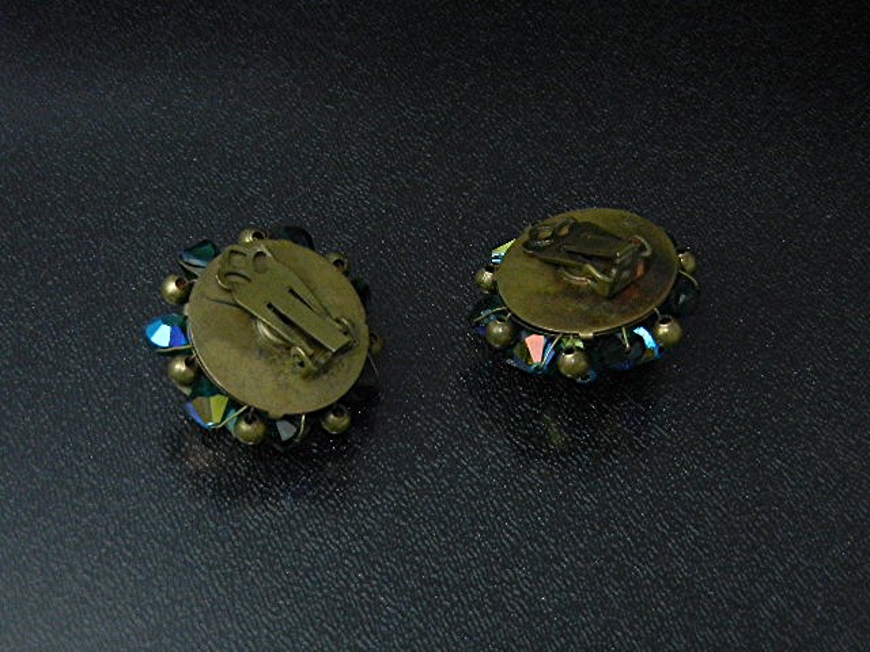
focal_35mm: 59
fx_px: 1483
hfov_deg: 32.7
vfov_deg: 24.8
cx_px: 435
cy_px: 326
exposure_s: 1/30
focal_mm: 10.6
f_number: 8
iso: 800
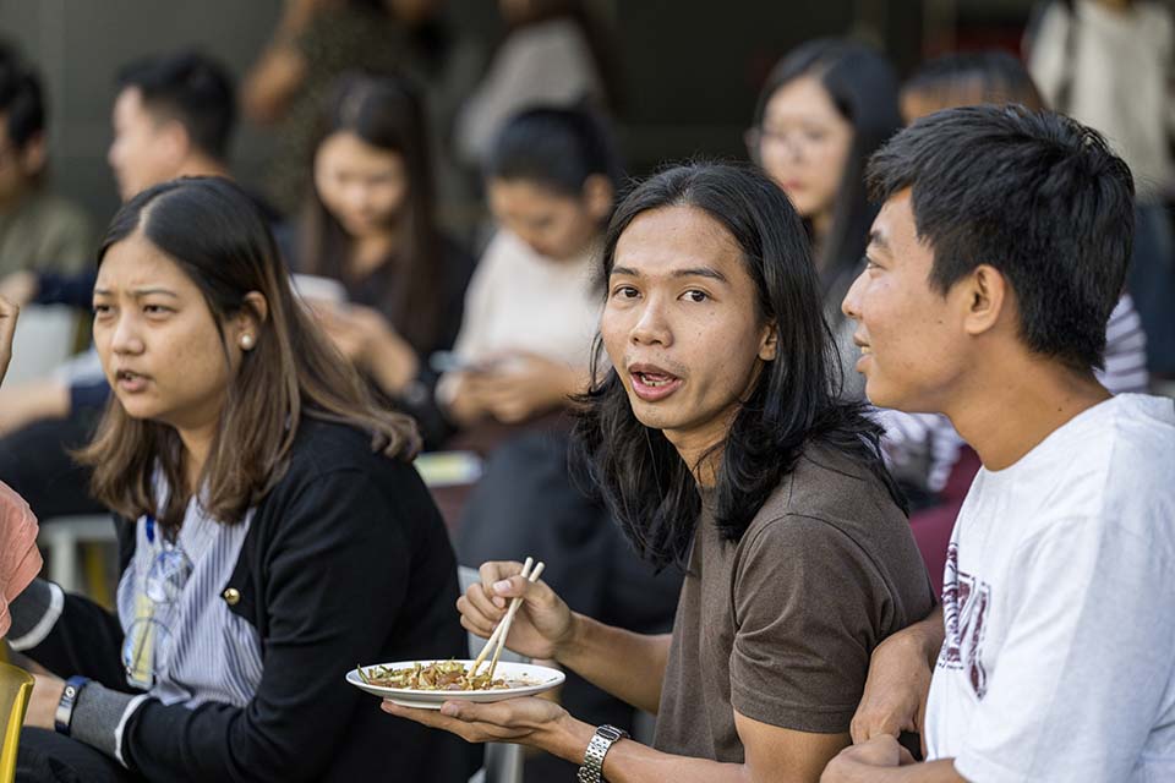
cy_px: 392
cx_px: 588
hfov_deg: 13.7
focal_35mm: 150
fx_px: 4895
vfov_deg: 9.1
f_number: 3.2
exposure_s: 1/200
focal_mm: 150
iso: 560
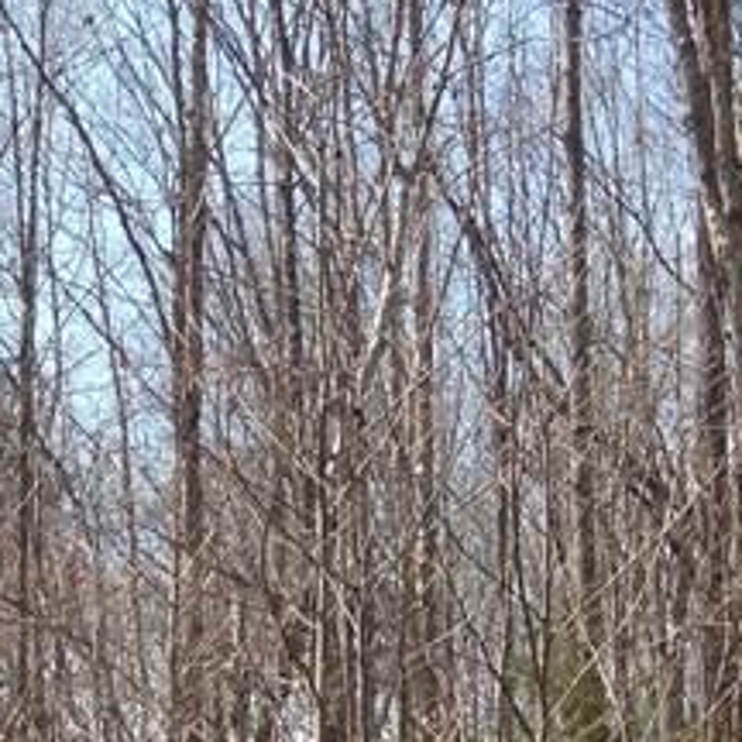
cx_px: -532
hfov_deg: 11.8
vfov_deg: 12.3
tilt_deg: +2.4
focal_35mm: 138
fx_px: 3347
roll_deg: +1.2
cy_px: 972
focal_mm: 4.12
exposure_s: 1/847
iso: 50
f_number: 2.4
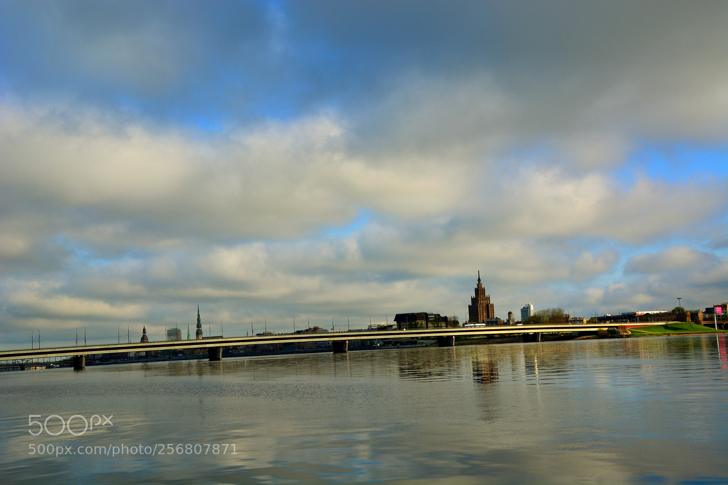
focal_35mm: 48
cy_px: 242
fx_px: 970
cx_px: 364
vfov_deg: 28.1
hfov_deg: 41.1
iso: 110
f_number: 11
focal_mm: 32
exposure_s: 1/125
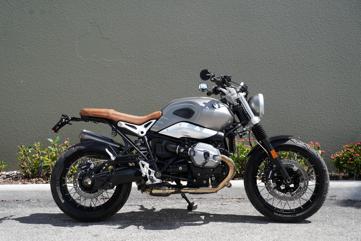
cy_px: 120
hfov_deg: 37.1
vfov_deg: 25.2
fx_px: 538
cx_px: 180
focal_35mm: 54
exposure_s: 1/320
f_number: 5.6
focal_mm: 53.7
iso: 100
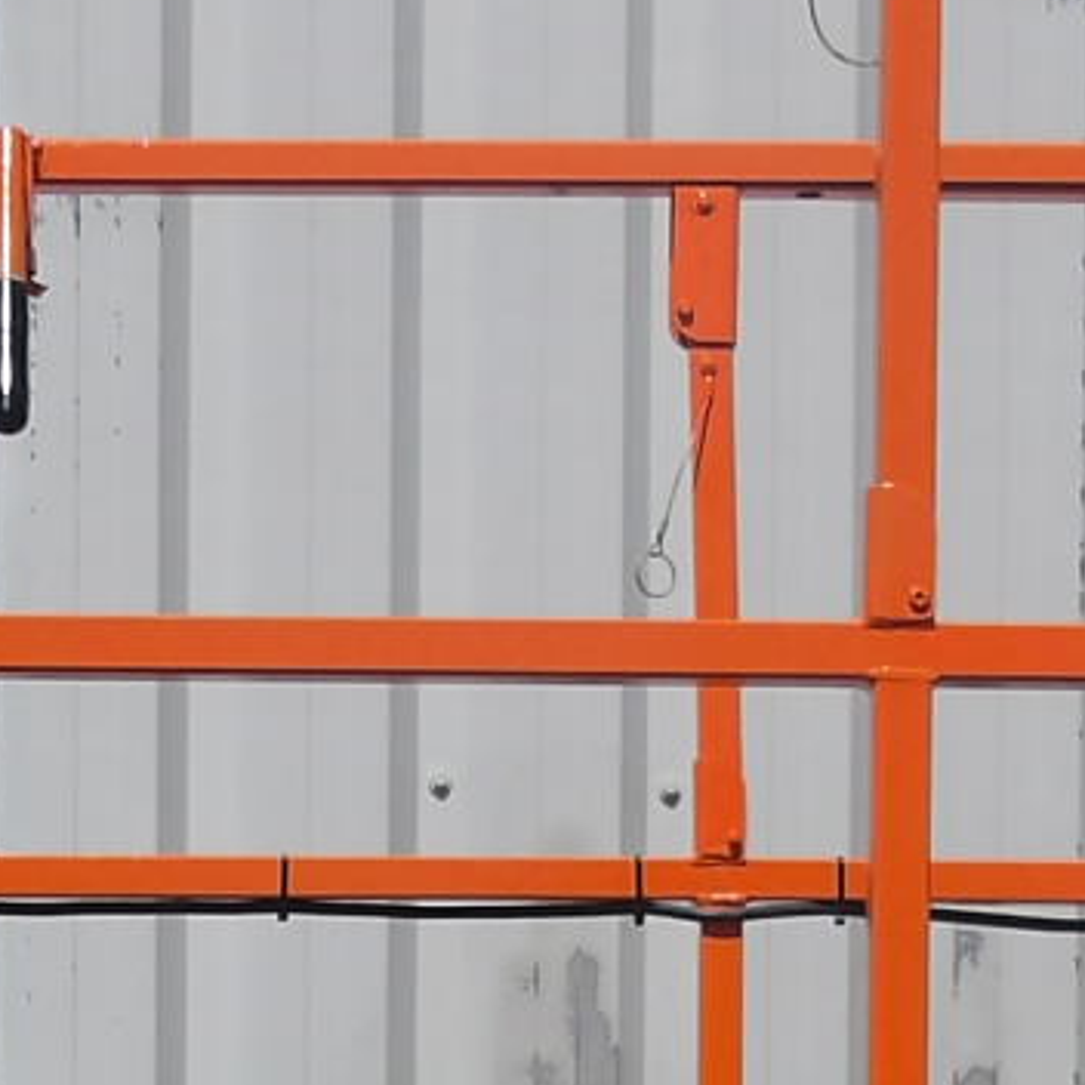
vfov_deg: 12.1
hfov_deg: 12.5
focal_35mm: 139
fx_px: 4929
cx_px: 327
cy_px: 1529
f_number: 10.4
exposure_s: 1/201
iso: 100
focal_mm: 4.9
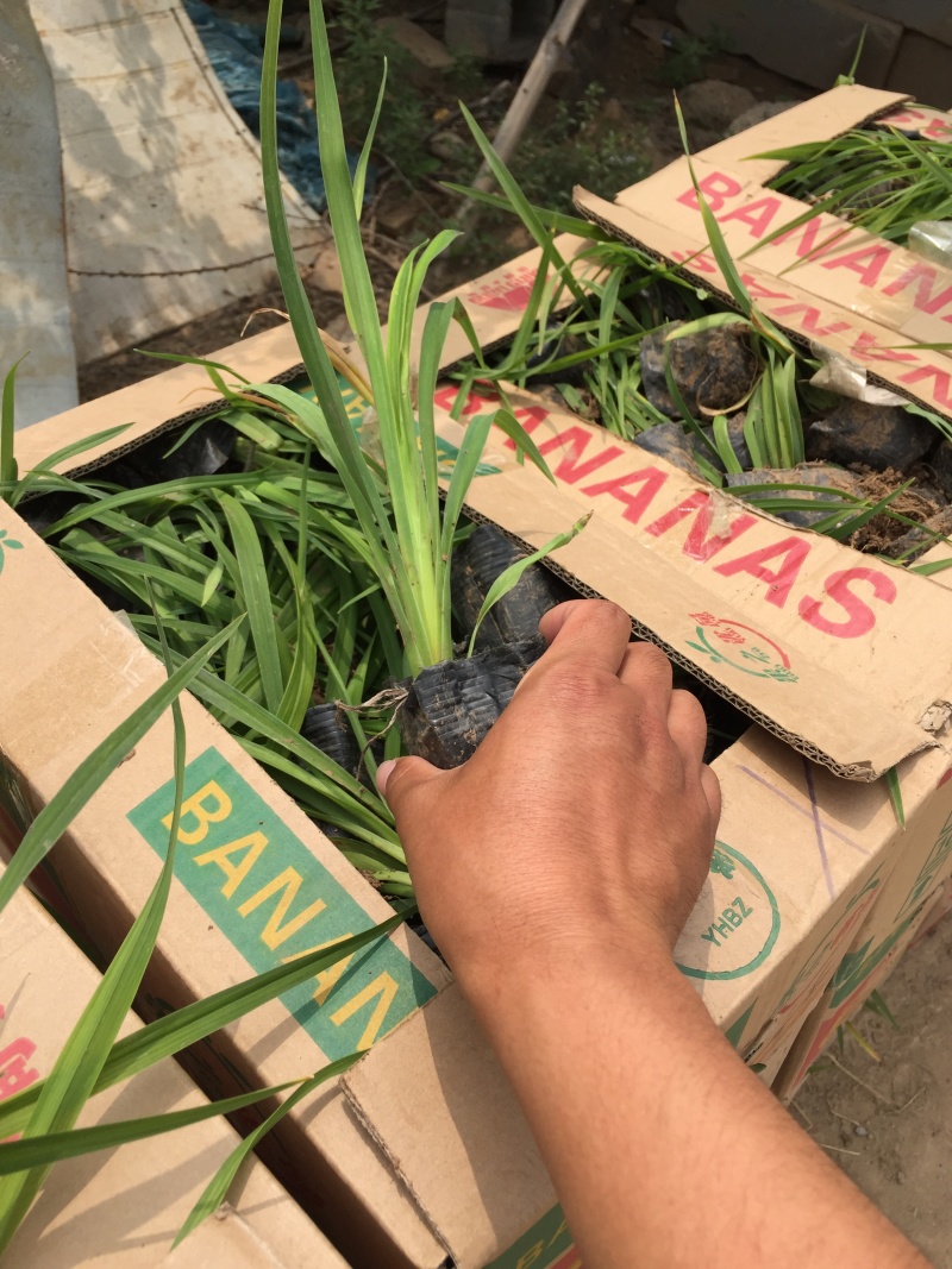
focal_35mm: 29
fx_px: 1064
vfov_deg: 61.7
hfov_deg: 48.2
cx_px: 476
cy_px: 634
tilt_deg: -47.5
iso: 32
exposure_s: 1/1980
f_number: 2.2
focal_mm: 4.15
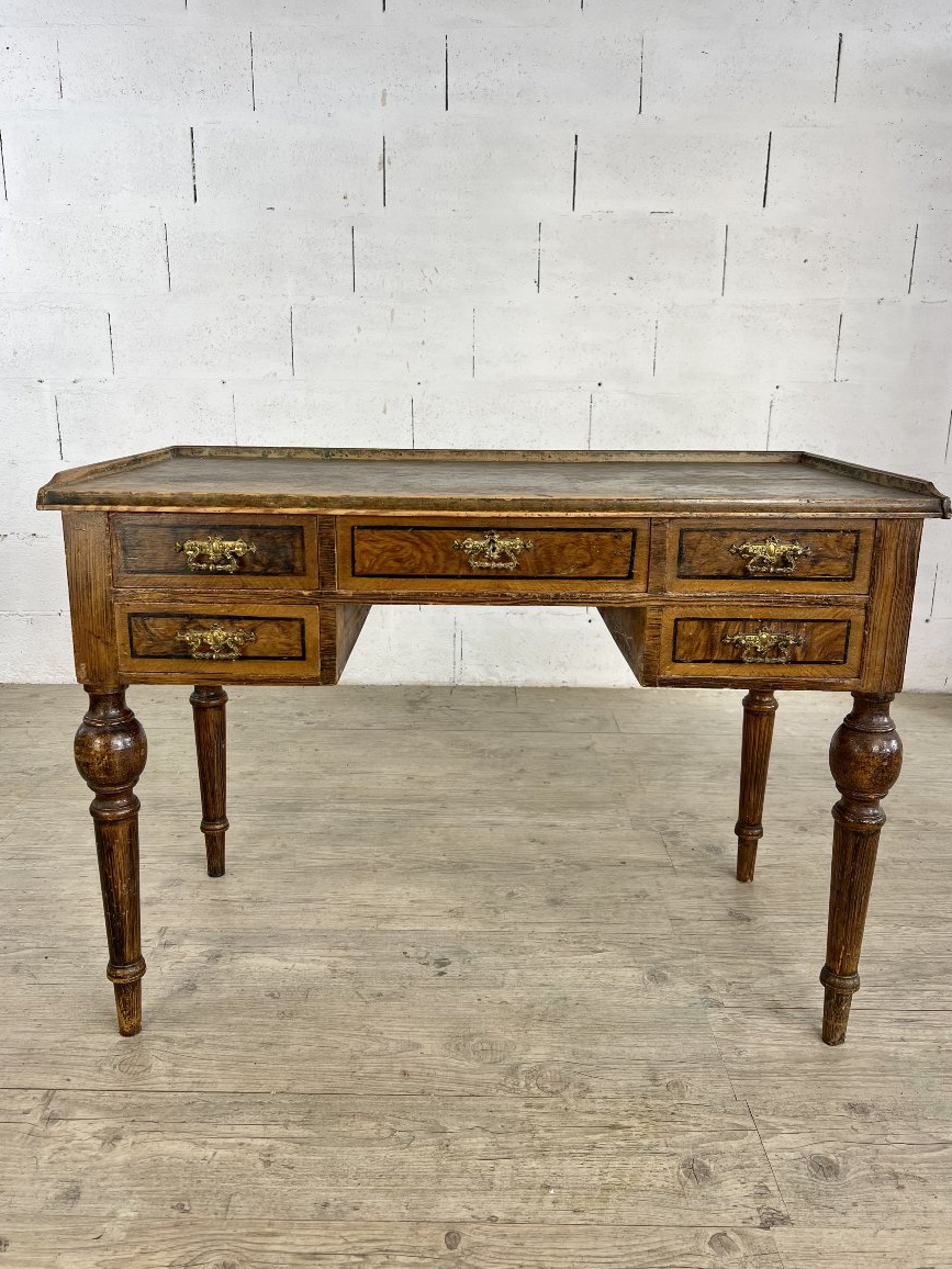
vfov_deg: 65.3
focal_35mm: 27
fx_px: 990
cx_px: 474
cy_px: 630
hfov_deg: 51.4
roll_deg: +0.5
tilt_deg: -14.1
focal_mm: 5.7
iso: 32
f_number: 1.5
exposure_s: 1/117
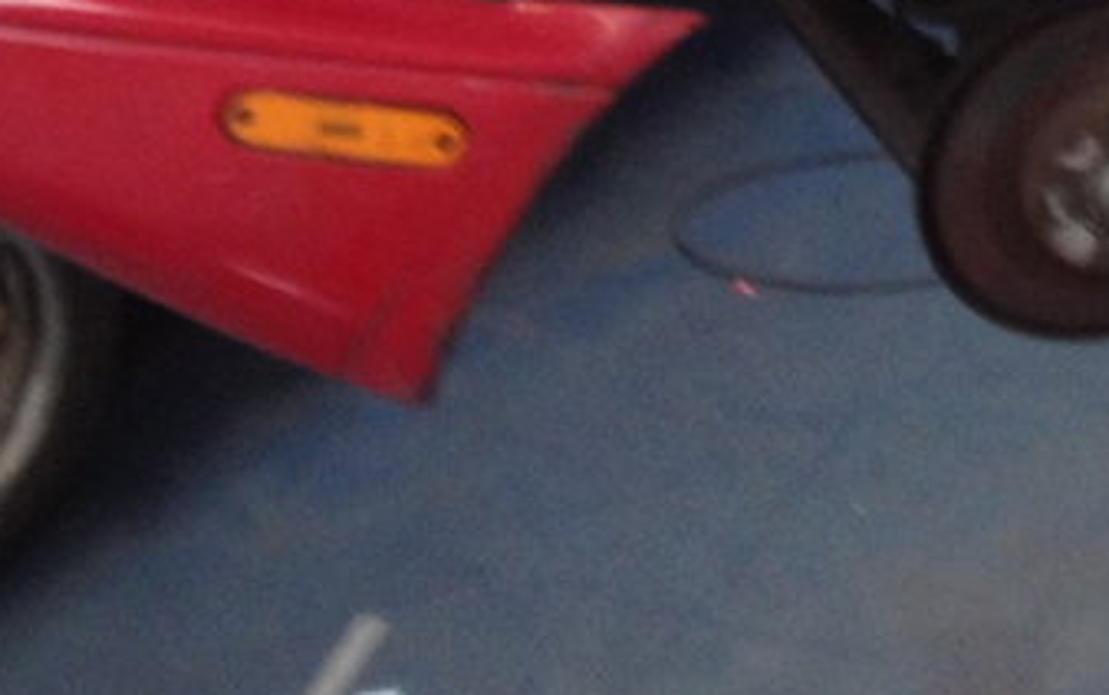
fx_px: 5322
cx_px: 1981
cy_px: -735
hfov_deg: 11.1
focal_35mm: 176
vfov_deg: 7.2
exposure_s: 1/60
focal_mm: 4.28
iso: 64
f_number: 2.4
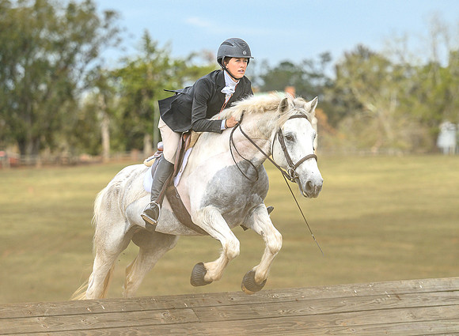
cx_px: 232
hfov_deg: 9.0
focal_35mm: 221
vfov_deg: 6.6
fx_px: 2904
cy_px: 197
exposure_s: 1/1000
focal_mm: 145
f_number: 3.5
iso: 400
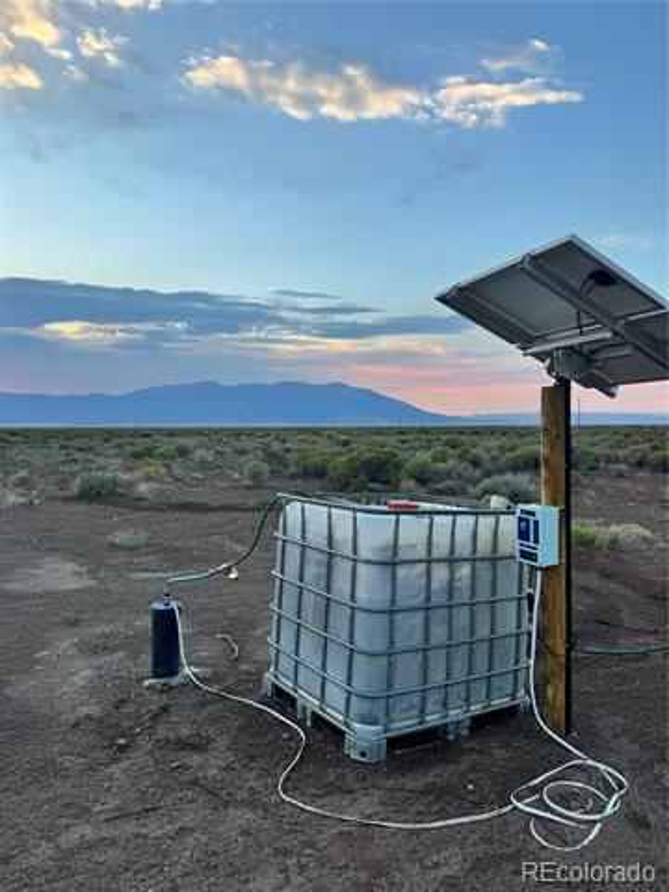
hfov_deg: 56.8
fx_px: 618
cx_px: 334
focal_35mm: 24
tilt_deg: -2.1
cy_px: 446
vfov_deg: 71.6
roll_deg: -0.3
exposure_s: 1/362
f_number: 1.78
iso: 80
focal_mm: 6.76
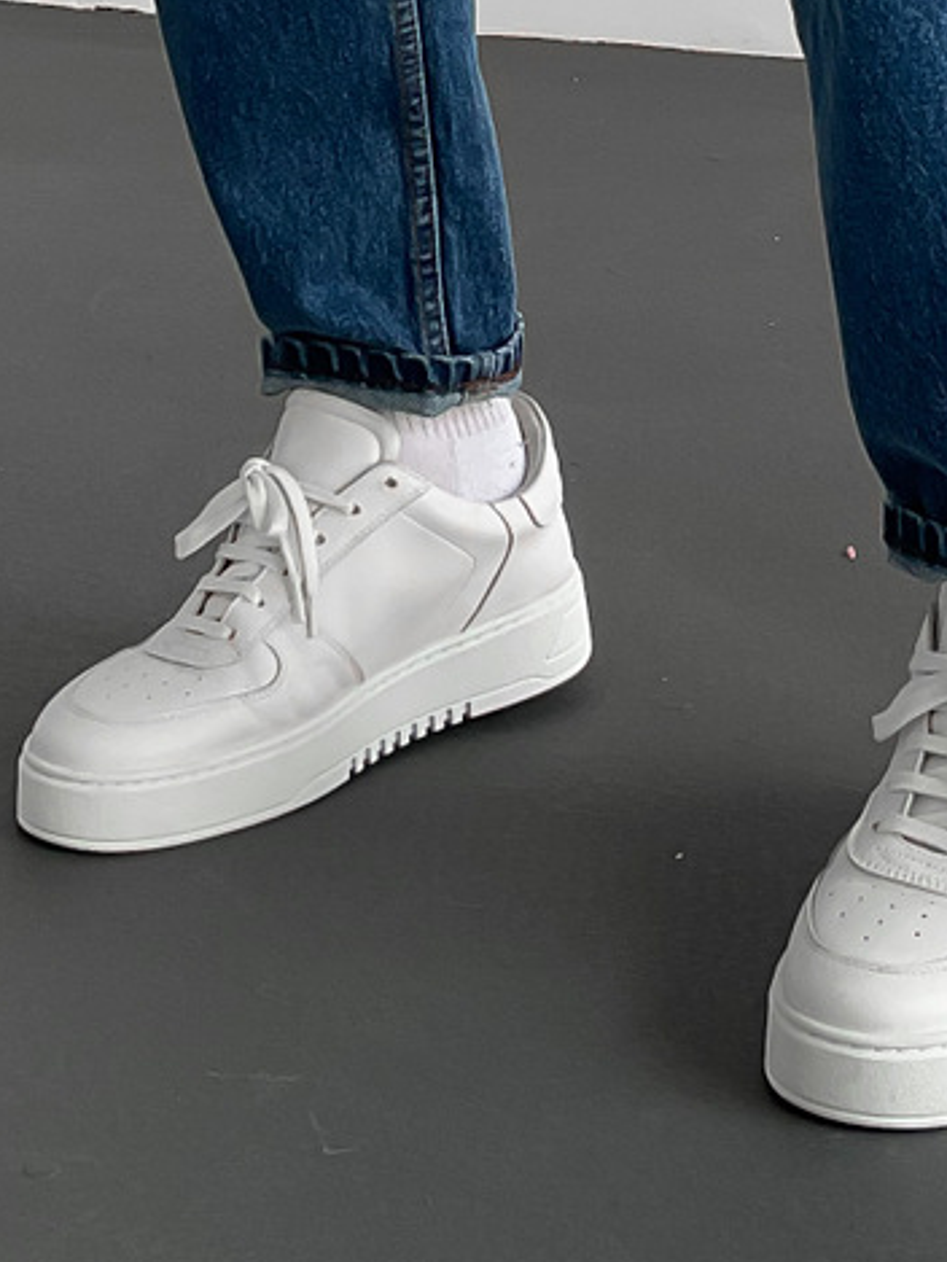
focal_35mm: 99
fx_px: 3610
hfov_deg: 14.9
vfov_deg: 18.3
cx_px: 503
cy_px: -441
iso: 20
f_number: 1.8
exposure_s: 1/120
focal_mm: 3
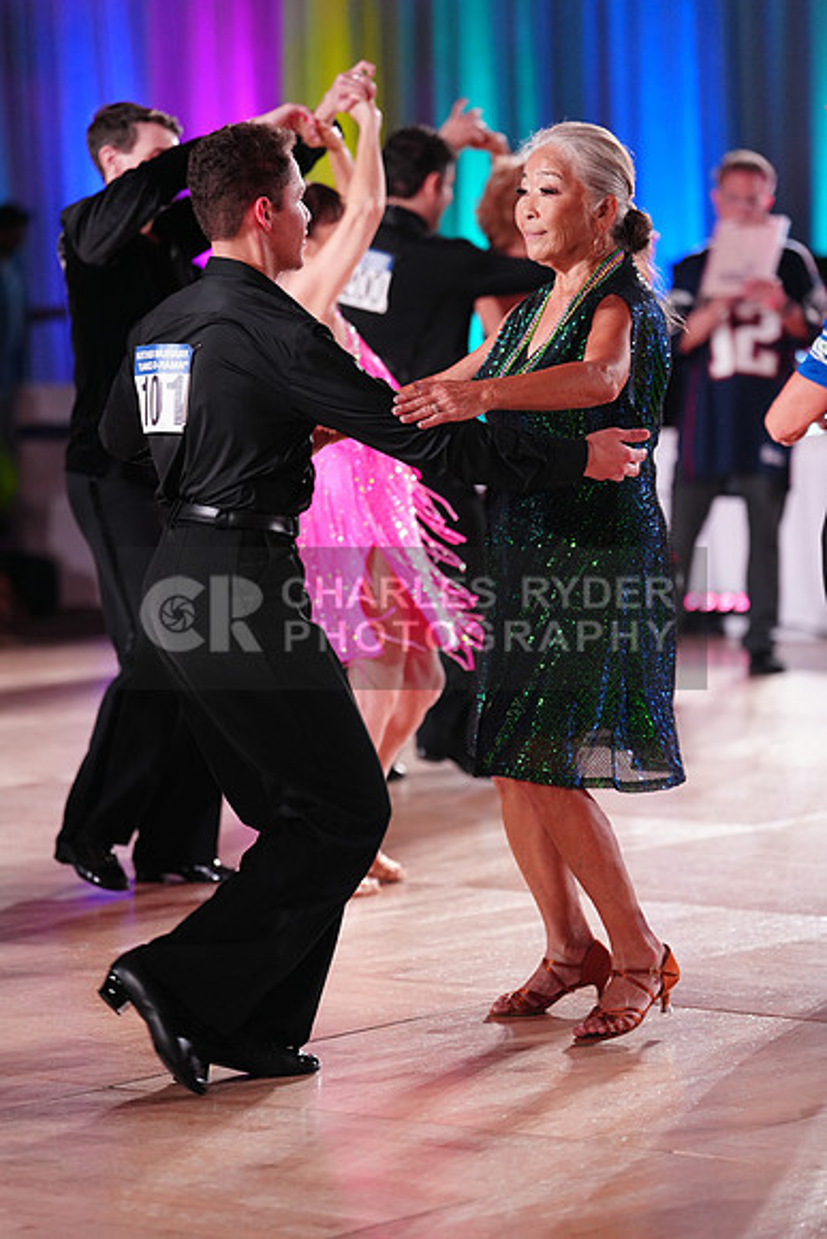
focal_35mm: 137
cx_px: 414
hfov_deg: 10.0
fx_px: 4718
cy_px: 620
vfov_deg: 15.0
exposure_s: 1/400
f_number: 2.8
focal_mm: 137
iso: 2000
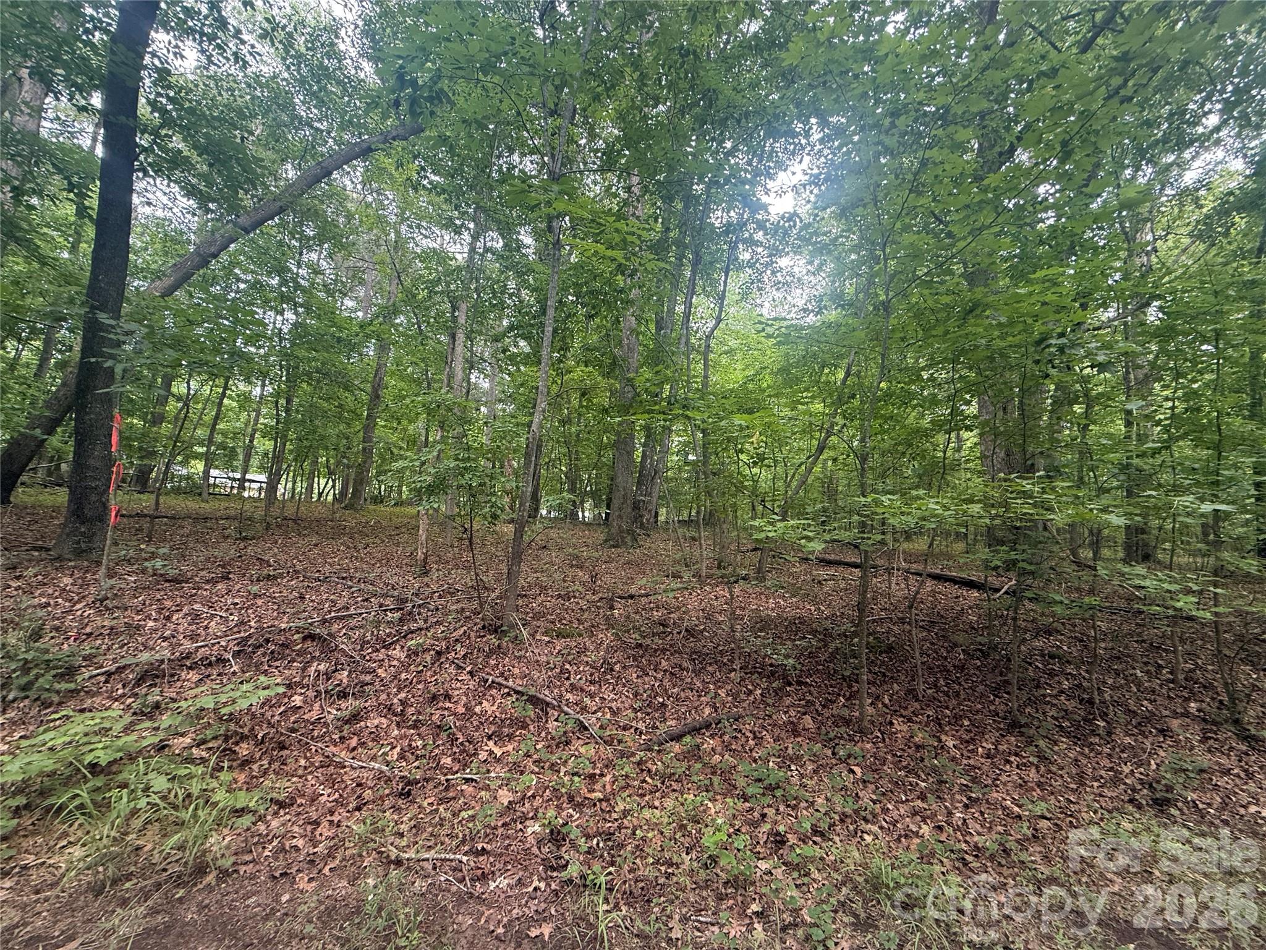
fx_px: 512
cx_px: 633
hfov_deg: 102.1
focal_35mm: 14
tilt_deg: +7.6
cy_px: 475
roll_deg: -2.7
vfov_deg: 85.7
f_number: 2.2
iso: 125
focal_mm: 2.22
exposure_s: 1/99
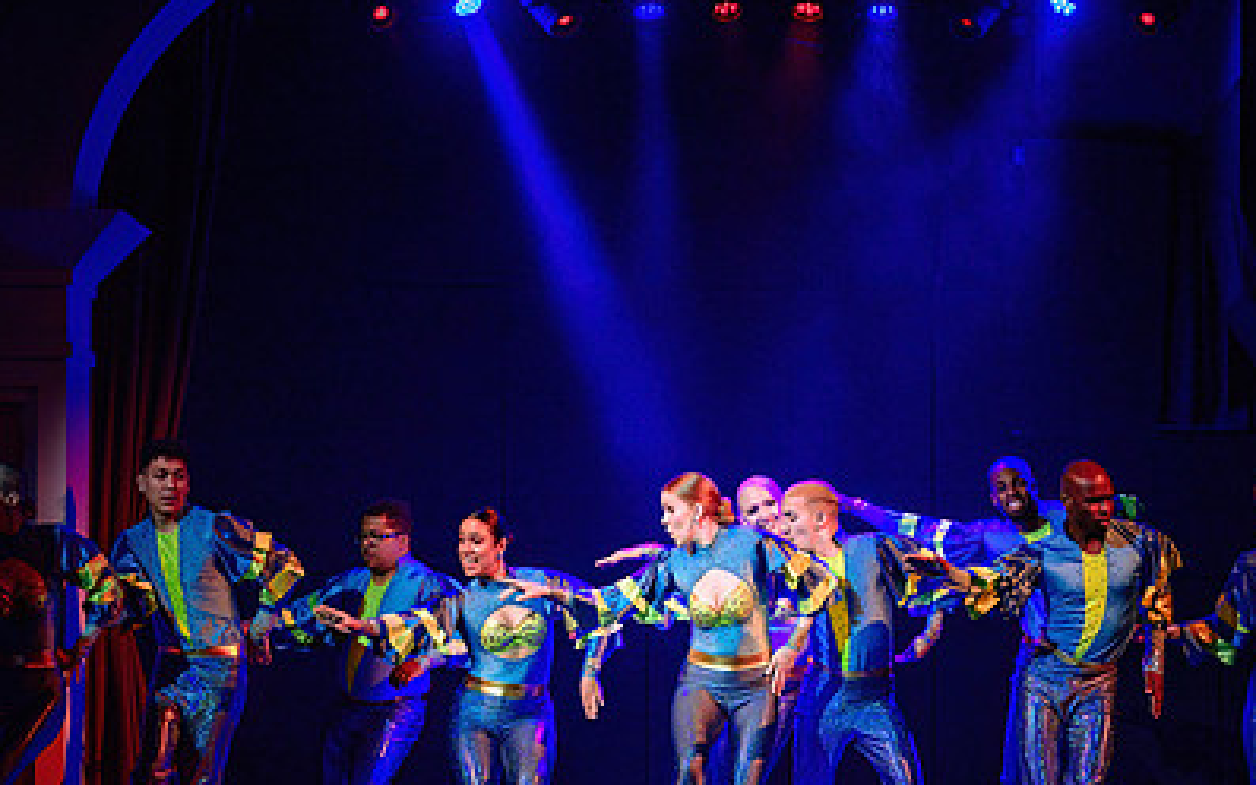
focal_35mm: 131
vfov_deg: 10.0
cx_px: 798
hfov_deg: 15.9
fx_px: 4484
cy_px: 520
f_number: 2.8
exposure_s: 1/250
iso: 1600
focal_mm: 80
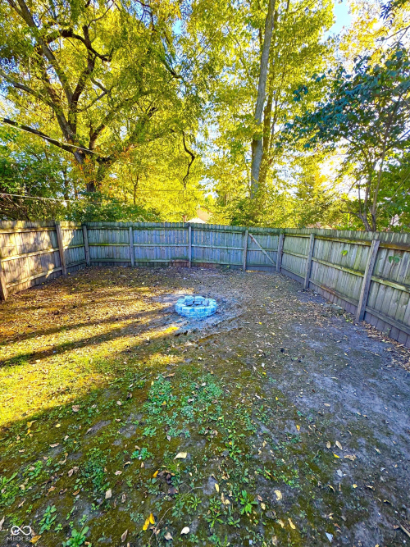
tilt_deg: -12.6
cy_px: 274
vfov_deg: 102.1
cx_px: 205
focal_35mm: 14
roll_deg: -1.2
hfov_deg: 85.7
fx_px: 221
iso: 40
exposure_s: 1/126
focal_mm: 2.22
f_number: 2.2
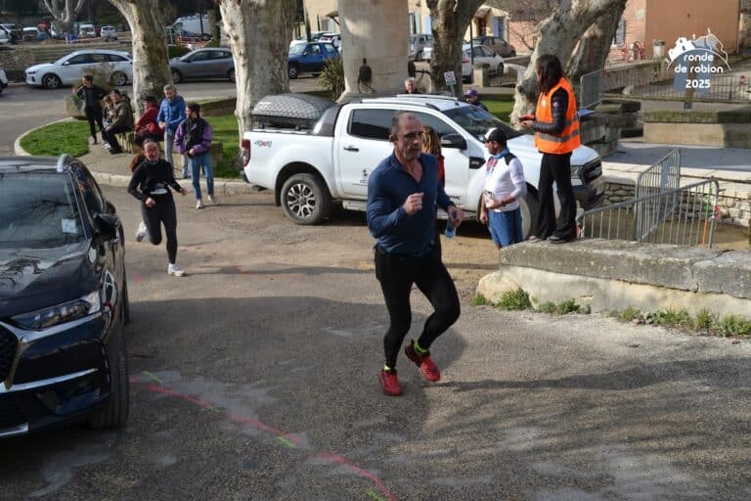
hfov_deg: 51.3
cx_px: 376
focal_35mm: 38
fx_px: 782
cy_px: 250
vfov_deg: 35.5
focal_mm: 25
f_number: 6.3
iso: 400
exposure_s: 1/1600
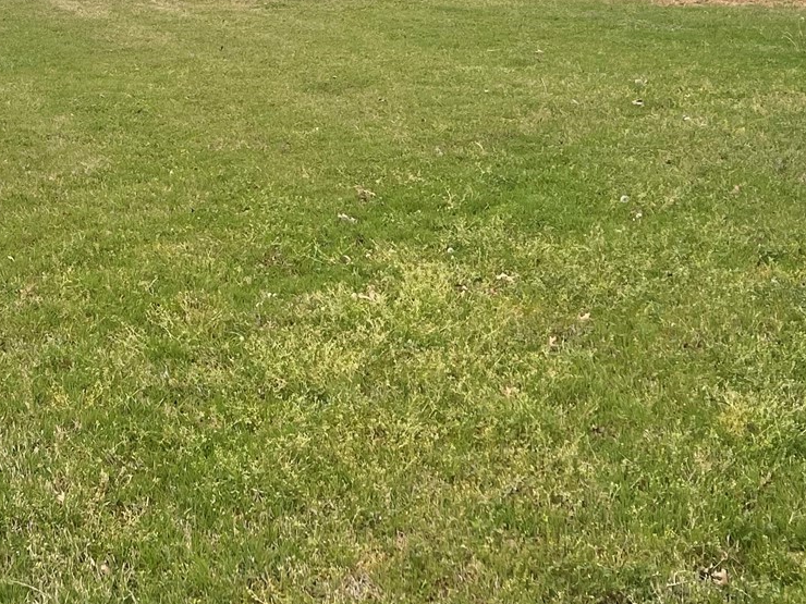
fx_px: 1676
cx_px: 56
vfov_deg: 20.1
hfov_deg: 26.0
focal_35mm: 72
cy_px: 81
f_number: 1.6
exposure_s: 1/703
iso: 32
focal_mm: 4.2
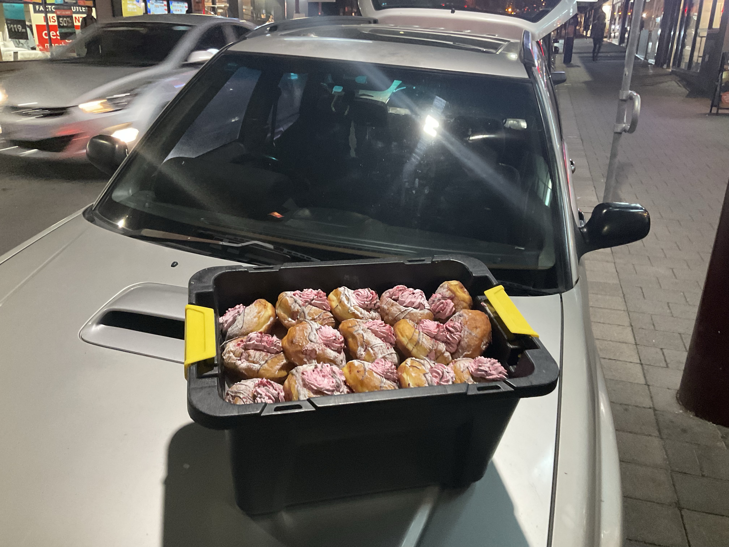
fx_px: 611
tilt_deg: -22.9
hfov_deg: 61.7
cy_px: 274
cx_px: 364
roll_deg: -0.5
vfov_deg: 48.2
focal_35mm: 29
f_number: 1.8
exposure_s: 1/25
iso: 320
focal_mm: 3
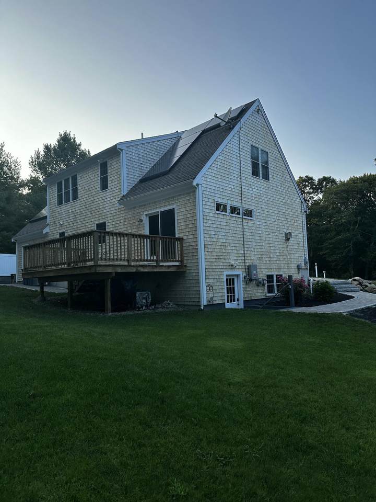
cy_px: 251
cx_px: 188
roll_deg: +2.1
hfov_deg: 56.8
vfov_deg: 71.6
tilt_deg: +5.3
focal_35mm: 24
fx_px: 348
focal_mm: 6.86
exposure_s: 1/1050
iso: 80
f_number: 1.78
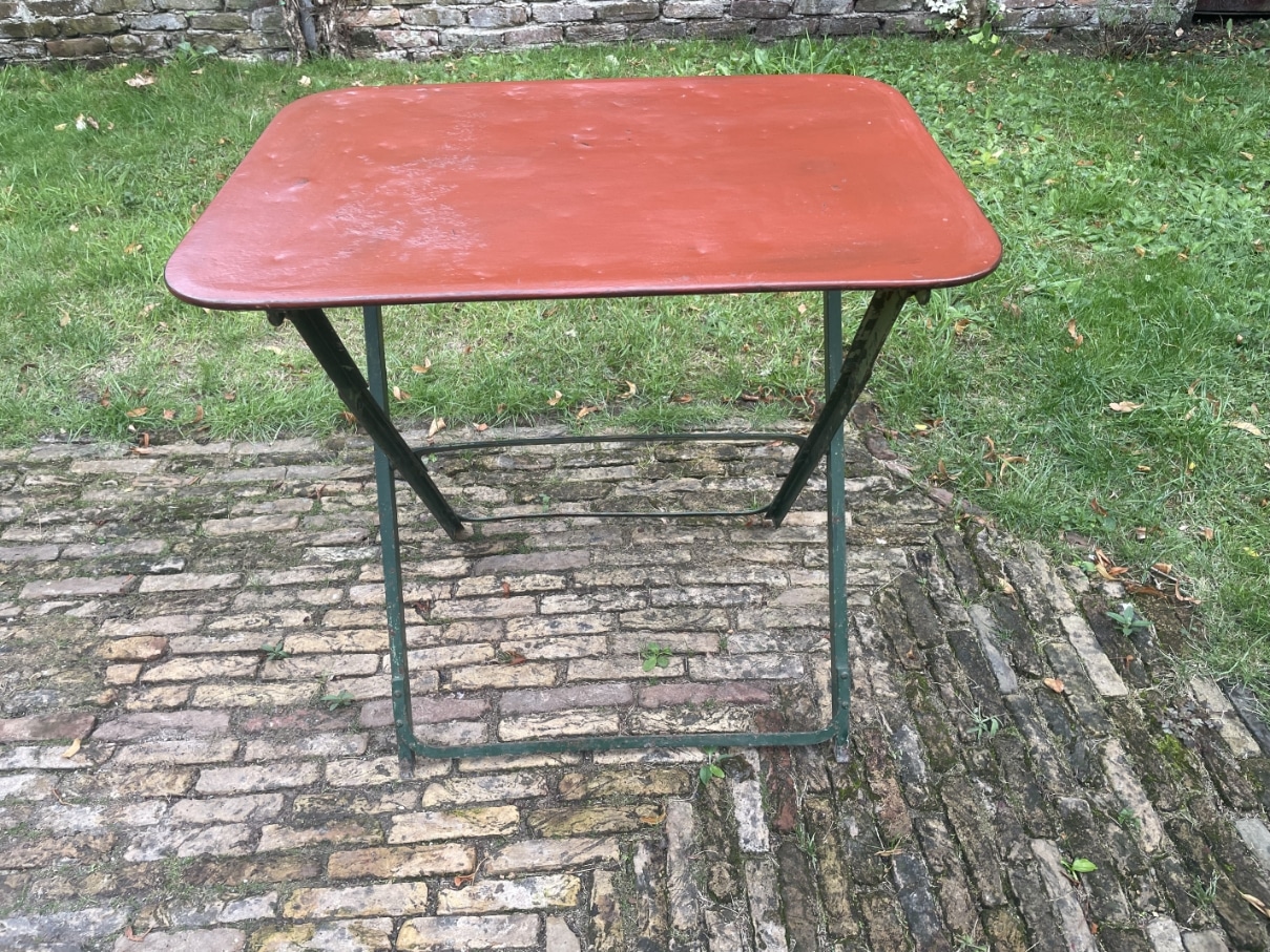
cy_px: 476
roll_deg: +2.2
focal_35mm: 26
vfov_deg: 53.1
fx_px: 954
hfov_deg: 67.3
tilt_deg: -39.8
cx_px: 635
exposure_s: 1/283
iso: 32
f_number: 1.6
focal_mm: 4.2
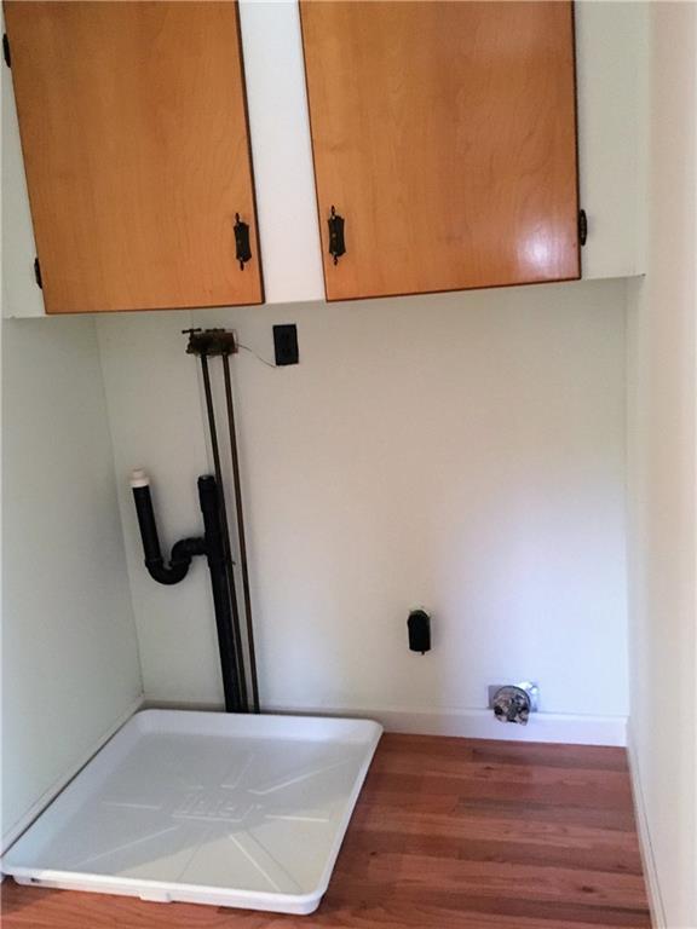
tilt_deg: -11.2
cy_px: 464
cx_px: 348
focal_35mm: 29
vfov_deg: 61.7
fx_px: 779
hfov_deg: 48.2
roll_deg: +1.5
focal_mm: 4.15
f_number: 2.2
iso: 500
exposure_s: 1/15
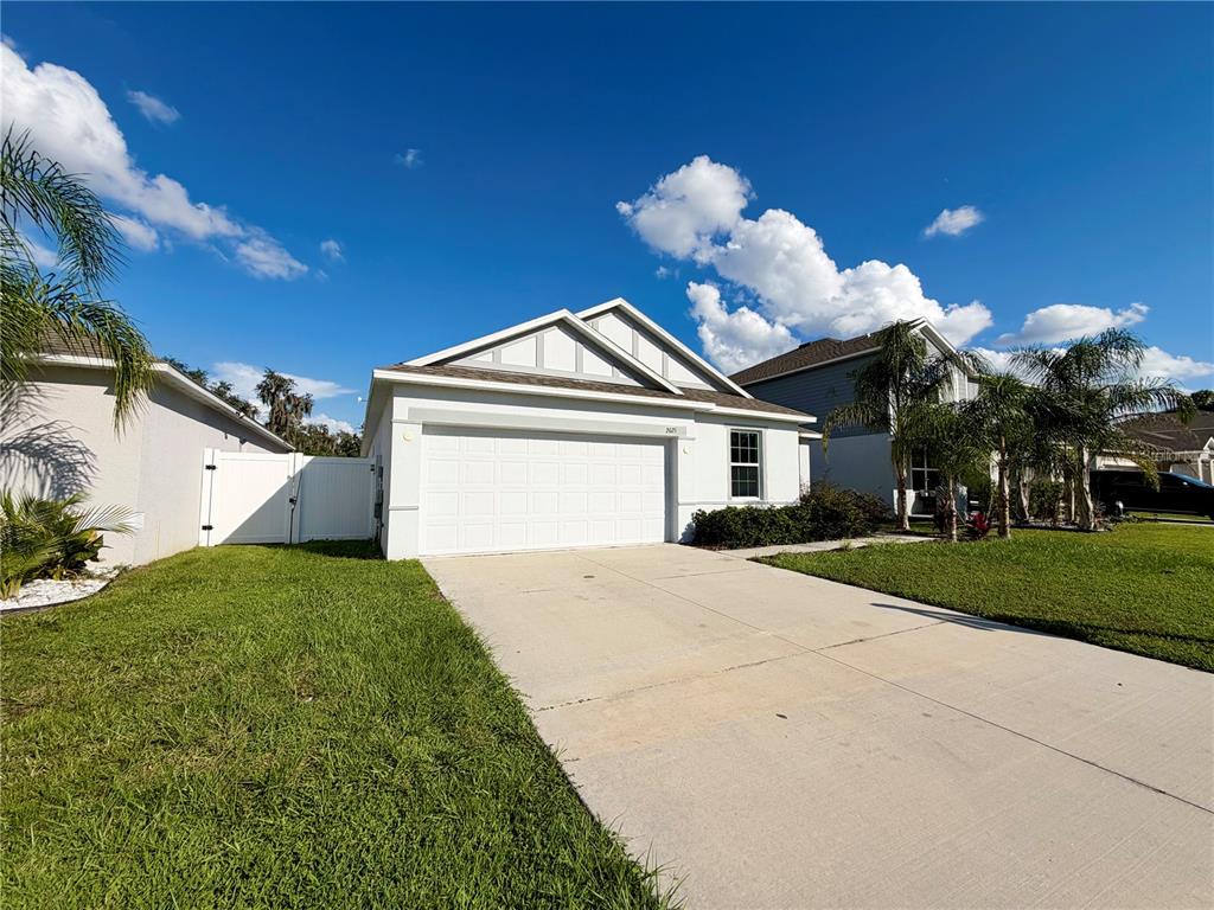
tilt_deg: +4.7
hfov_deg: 102.1
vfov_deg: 85.7
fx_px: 491
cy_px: 455
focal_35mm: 14
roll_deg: -0.7
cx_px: 607
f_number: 2.2
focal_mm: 2.22
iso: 20
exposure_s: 1/1745
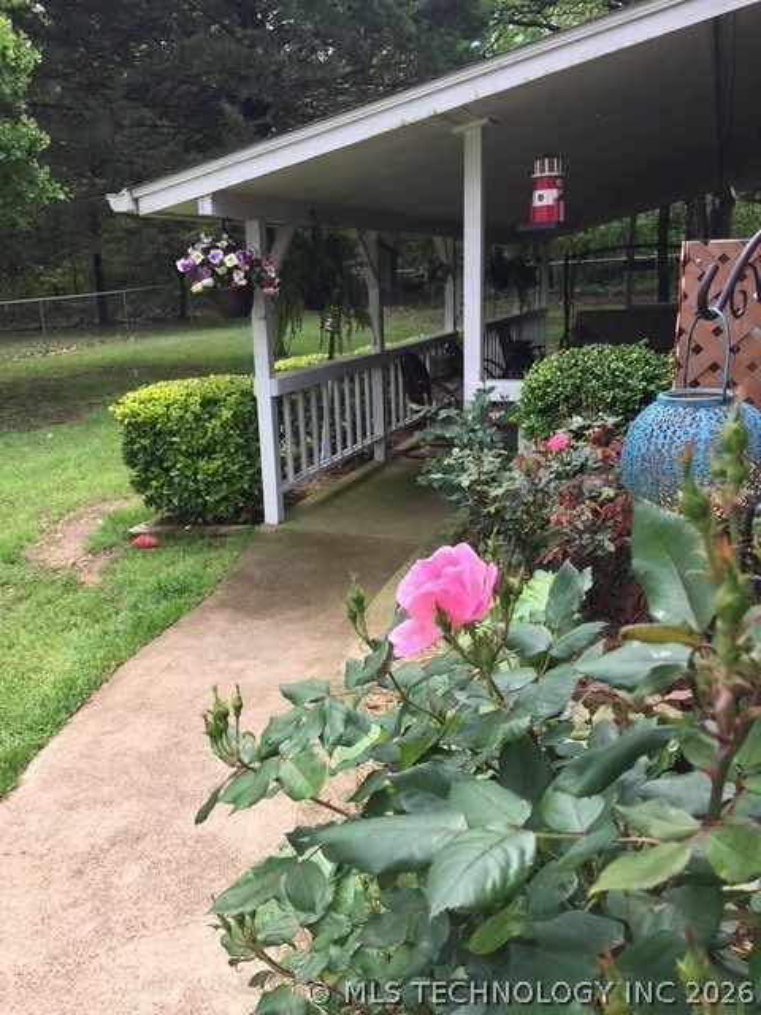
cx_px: 380
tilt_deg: -16.2
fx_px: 850
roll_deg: +1.1
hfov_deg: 48.2
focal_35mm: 29
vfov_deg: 61.7
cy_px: 508
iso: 32
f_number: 2.2
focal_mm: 4.15
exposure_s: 1/332
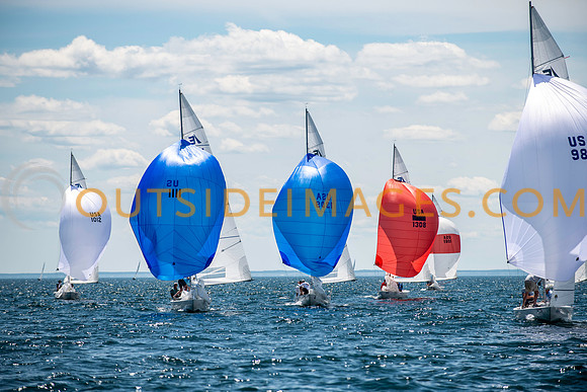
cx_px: 294
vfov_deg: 6.9
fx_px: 3262
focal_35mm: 200
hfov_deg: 10.3
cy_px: 196
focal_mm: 200
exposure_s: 1/1600
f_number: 5
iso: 160
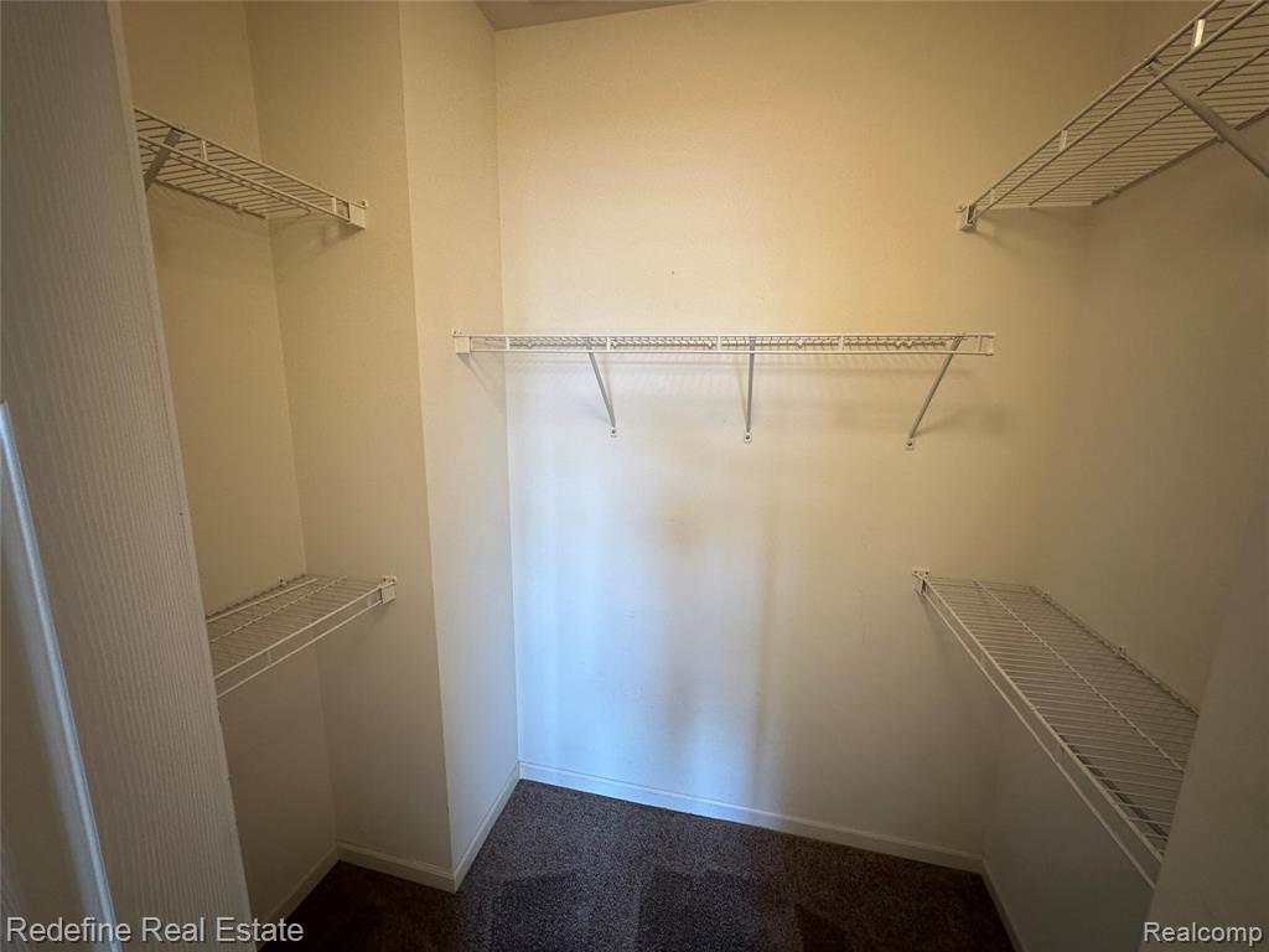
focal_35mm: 14
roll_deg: -0.2
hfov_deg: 102.1
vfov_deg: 85.7
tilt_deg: -9.3
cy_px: 476
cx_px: 634
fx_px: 513
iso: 160
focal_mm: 2.22
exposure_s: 1/120
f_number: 2.2
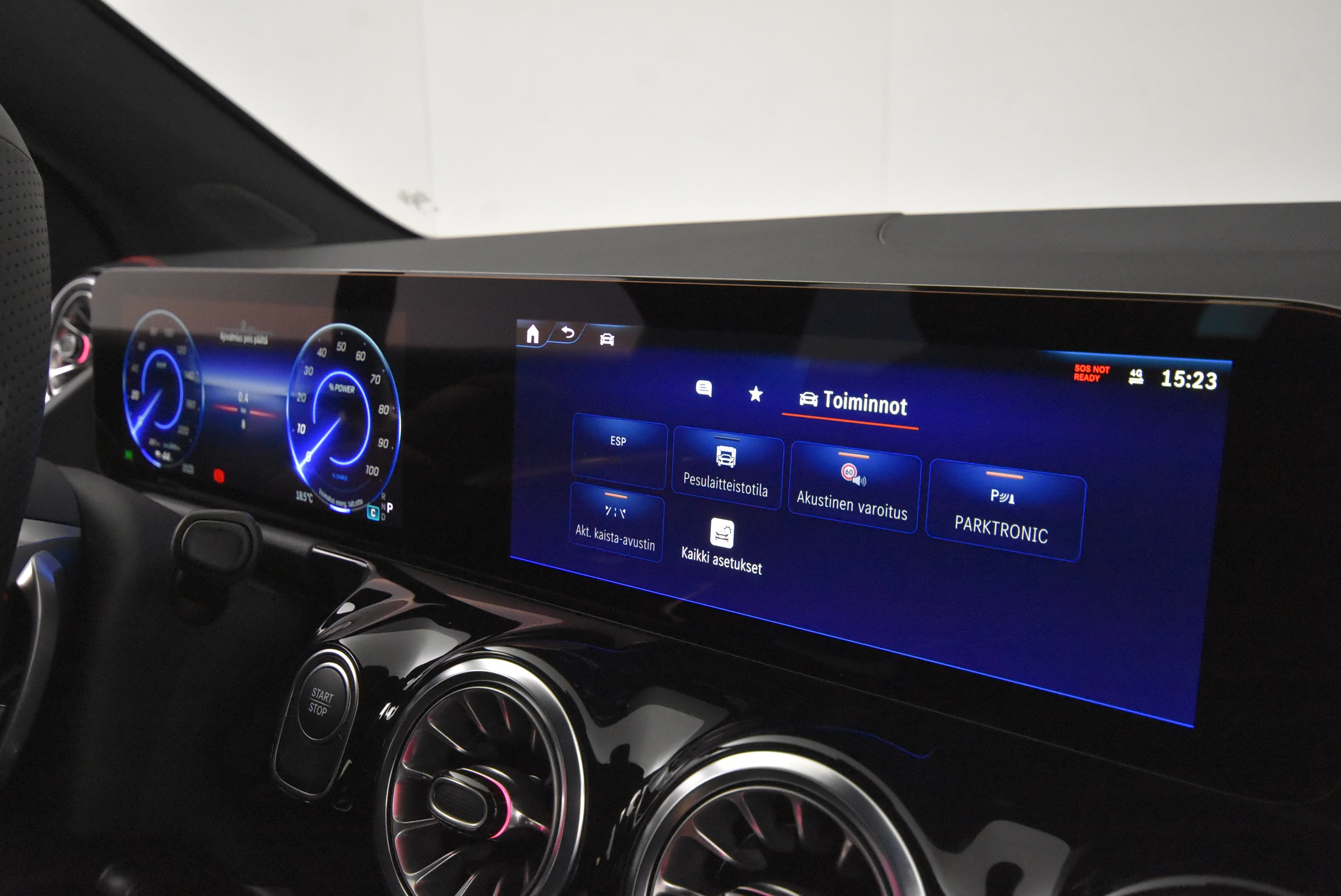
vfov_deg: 43.7
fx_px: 1118
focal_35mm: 30
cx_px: 670
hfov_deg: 61.9
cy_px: 448
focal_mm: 20
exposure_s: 1/60
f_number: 5.6
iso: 6400
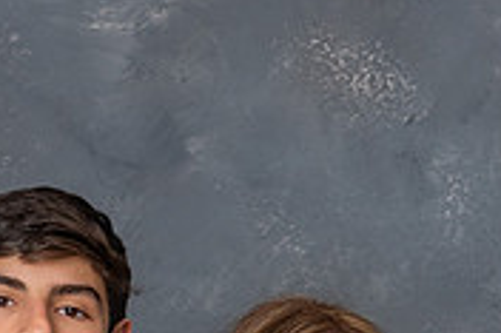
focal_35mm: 264
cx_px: 340
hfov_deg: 7.8
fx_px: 3671
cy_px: 729
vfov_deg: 5.1
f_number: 5.6
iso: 200
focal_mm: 55
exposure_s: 1/160
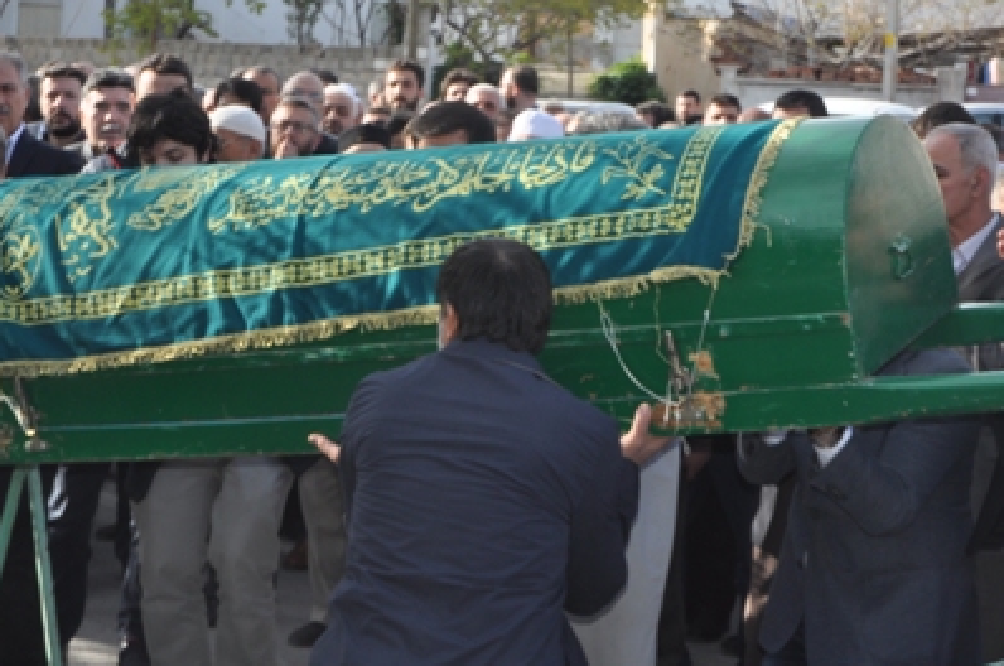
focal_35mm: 82
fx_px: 2283
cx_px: 530
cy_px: 216
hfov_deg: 24.8
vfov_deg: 16.6
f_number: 8
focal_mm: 34
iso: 200
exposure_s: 1/200
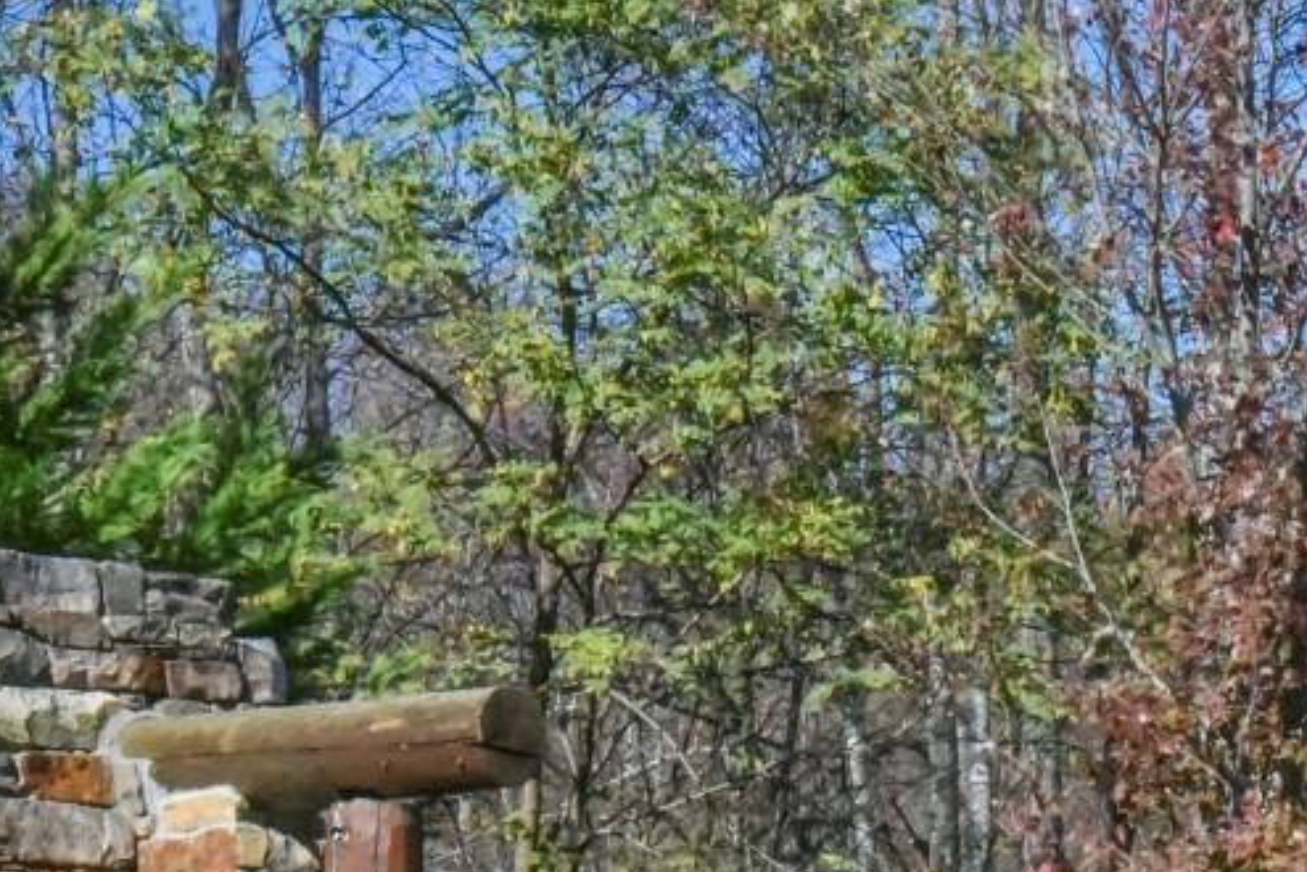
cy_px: 1279
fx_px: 6171
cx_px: 1024
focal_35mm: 170
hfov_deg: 12.0
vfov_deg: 7.9
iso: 4000
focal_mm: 52
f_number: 22
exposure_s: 1/800
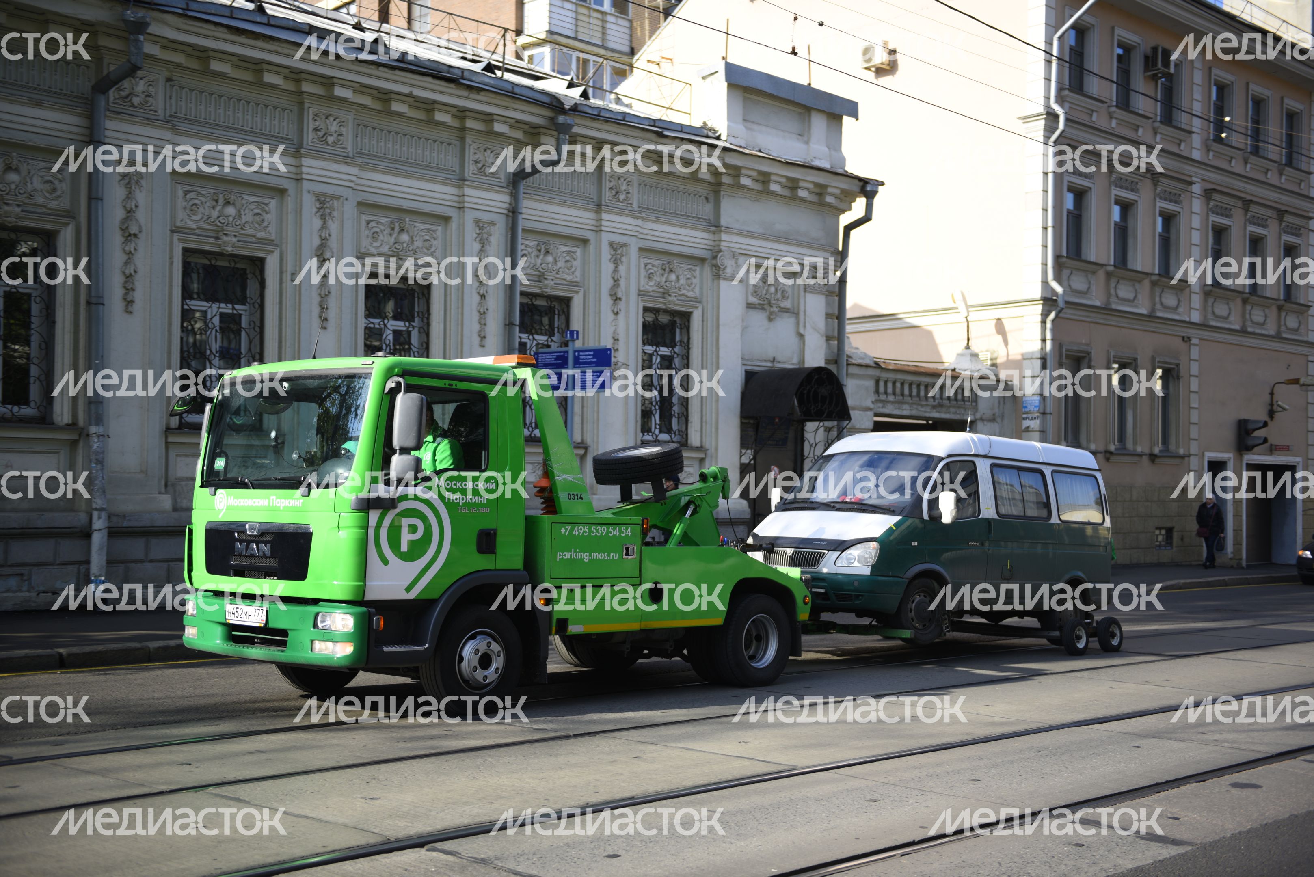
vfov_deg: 28.1
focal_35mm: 48
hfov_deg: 41.1
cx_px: 657
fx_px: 1753
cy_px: 438
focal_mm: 48
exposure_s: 1/500
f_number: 2.8
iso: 64
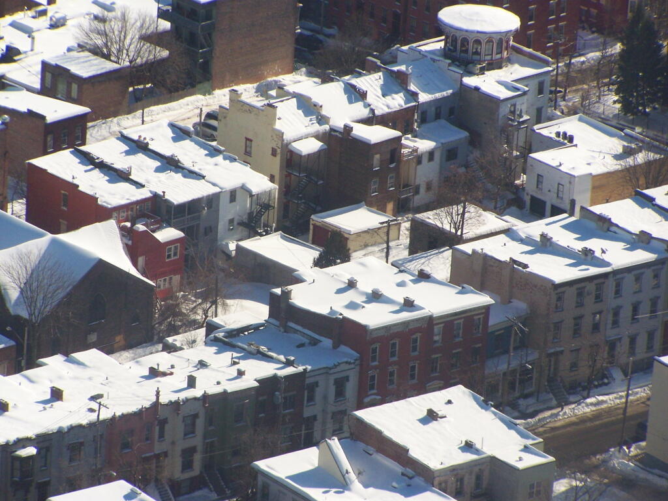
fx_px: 4979
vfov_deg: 5.8
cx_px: 334
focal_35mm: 258
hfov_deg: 7.7
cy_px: 250
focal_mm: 42.8
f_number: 4.5
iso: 200
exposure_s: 1/1000
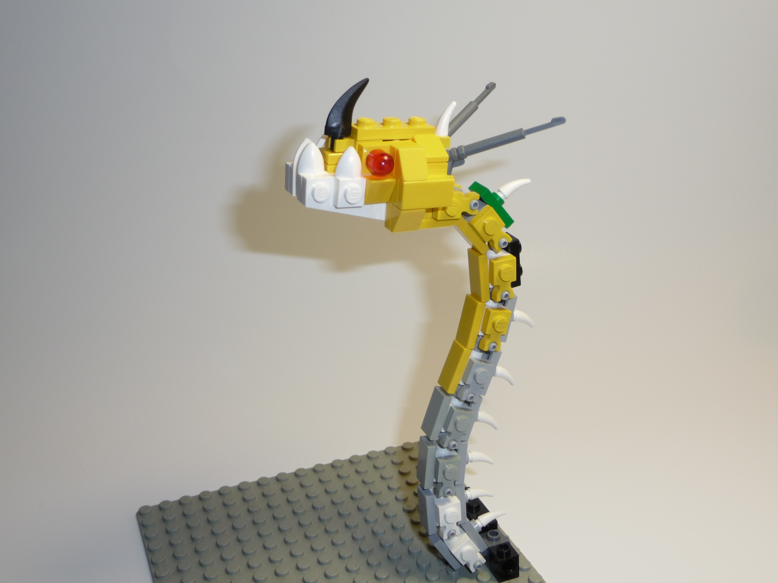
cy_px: 292
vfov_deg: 33.6
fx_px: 966
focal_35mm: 43
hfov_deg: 43.9
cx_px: 389
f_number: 4
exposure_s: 1/40
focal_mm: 7.1
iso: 100
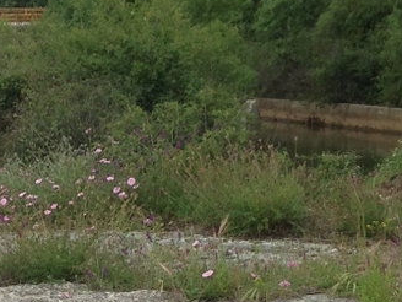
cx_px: 32
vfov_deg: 9.0
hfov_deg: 12.2
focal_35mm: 161
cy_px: 414
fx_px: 1870
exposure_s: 1/1130
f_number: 2.4
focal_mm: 4.12
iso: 50
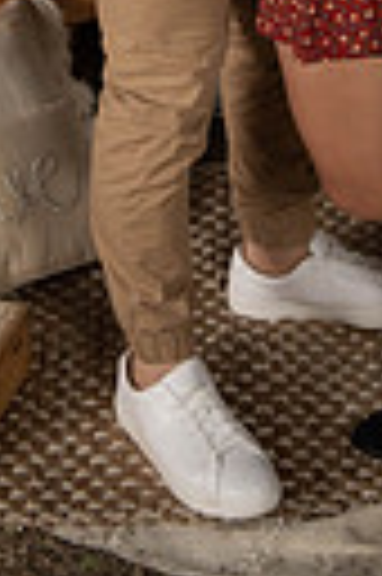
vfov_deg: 14.6
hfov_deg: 10.7
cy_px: -387
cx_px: 306
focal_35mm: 127
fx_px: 2027
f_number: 2.8
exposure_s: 1/60
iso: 640
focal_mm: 36
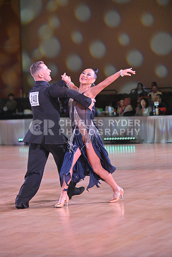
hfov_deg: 11.4
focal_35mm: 120
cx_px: 86
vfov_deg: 17.1
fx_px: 859
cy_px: 128
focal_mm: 120
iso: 4000
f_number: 7.1
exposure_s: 1/400
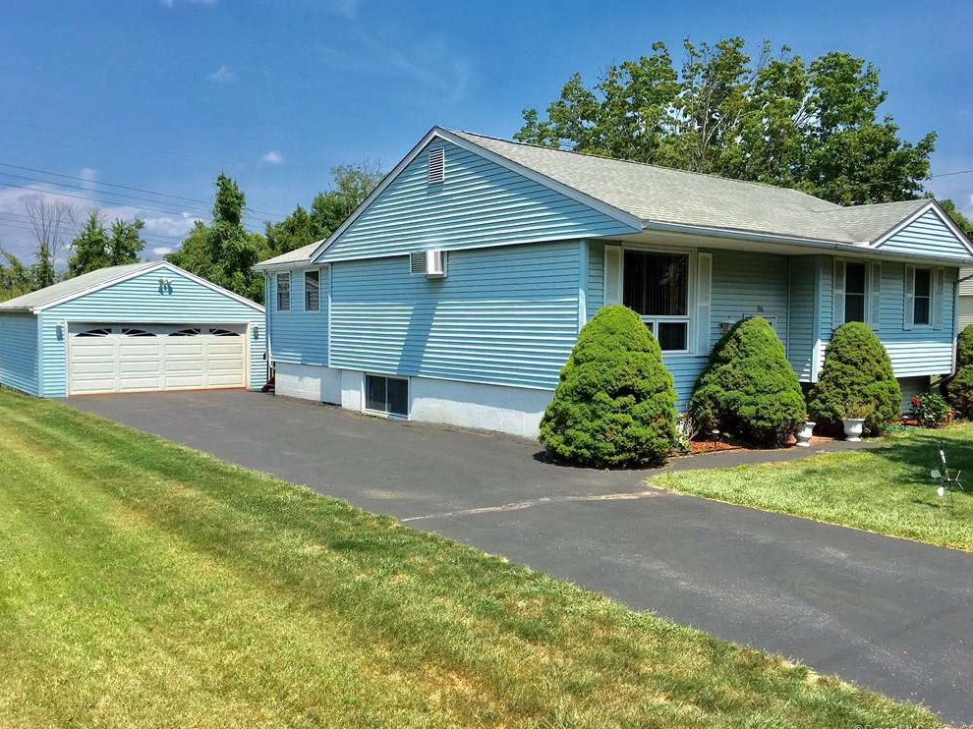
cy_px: 363
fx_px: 843
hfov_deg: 60.0
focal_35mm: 30
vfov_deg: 46.8
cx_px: 492
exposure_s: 1/1709
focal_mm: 4.15
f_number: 2.2
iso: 25
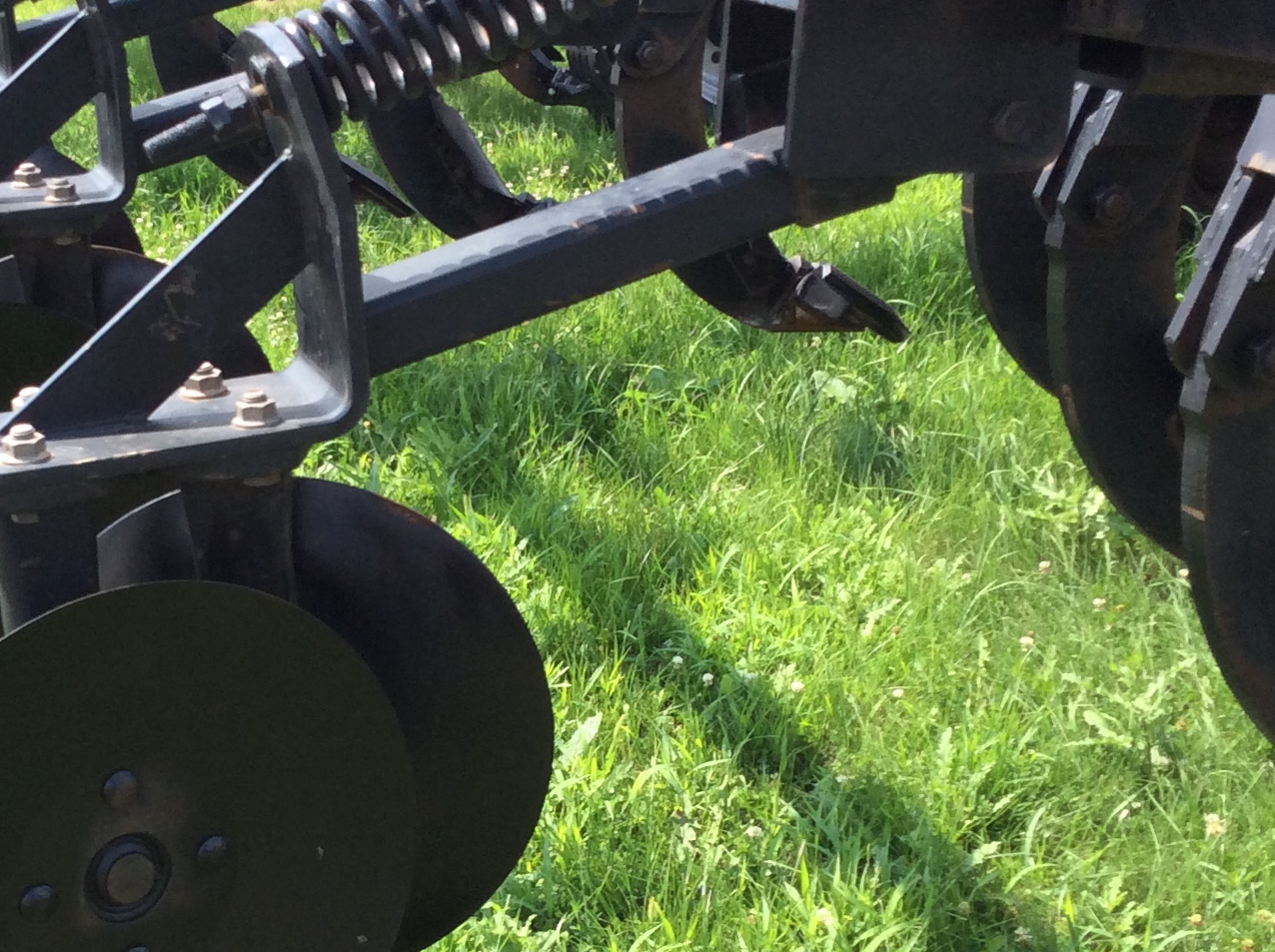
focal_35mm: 65
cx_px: 386
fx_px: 2391
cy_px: 590
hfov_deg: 29.6
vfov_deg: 22.5
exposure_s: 1/476
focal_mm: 3.3
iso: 32
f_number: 2.4
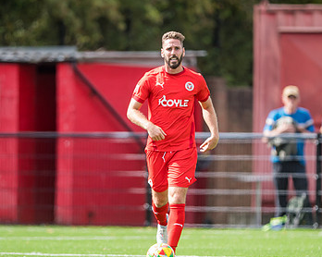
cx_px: 154
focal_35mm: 872
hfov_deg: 2.2
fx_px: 8305
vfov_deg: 1.8
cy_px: 158
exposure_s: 1/2000
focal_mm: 400
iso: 400
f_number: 3.2
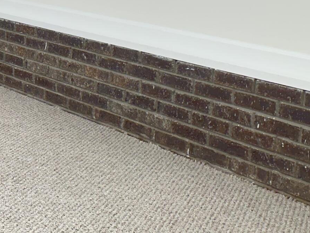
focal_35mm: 81
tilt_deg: -7.4
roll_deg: -1.7
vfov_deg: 17.9
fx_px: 725
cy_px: 17
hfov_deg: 20.7
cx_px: -148
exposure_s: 1/120
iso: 250
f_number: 1.78
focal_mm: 6.86
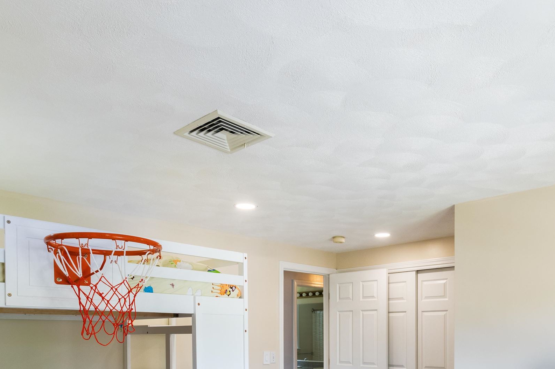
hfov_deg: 60.0
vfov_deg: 38.7
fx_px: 477
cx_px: 324
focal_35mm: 31
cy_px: 346
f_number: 8
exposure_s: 1/125
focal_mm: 16
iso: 800
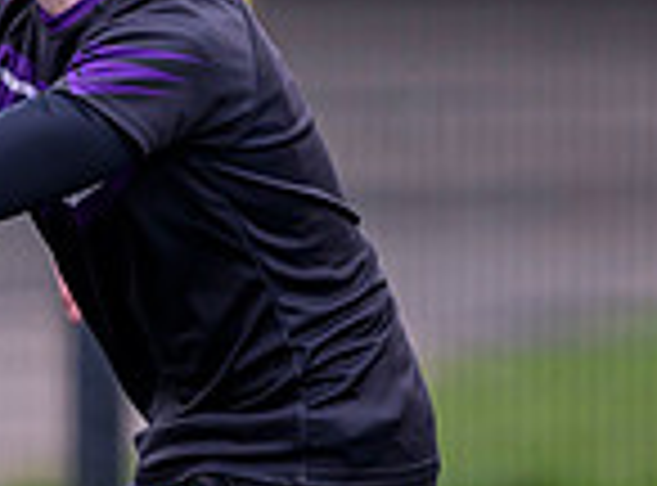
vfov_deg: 0.7
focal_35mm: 2089
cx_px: -831
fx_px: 39454
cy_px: 496
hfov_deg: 1.0
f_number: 3.5
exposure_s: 1/1250
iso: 500
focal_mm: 400
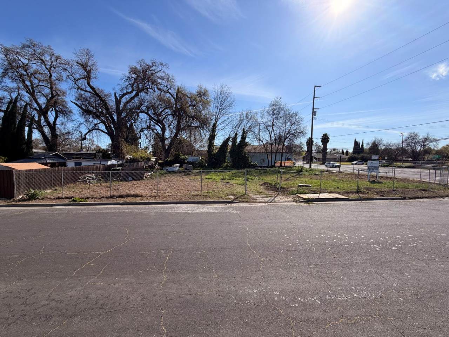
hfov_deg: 102.1
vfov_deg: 85.7
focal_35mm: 14
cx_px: 224
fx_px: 182
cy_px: 168
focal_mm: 2.22
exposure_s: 1/985
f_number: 2.2
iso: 20
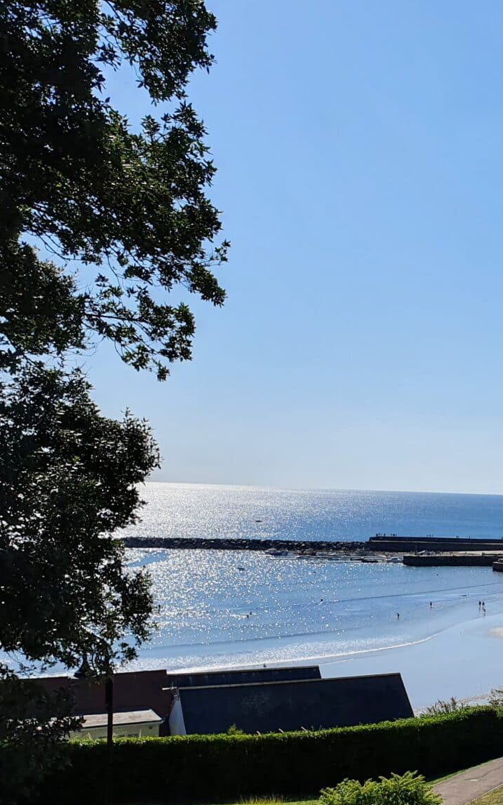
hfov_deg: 22.8
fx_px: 1075
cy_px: 483
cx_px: 689
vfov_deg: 40.9
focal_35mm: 49
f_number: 2.4
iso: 50
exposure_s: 1/3680
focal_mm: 4.32
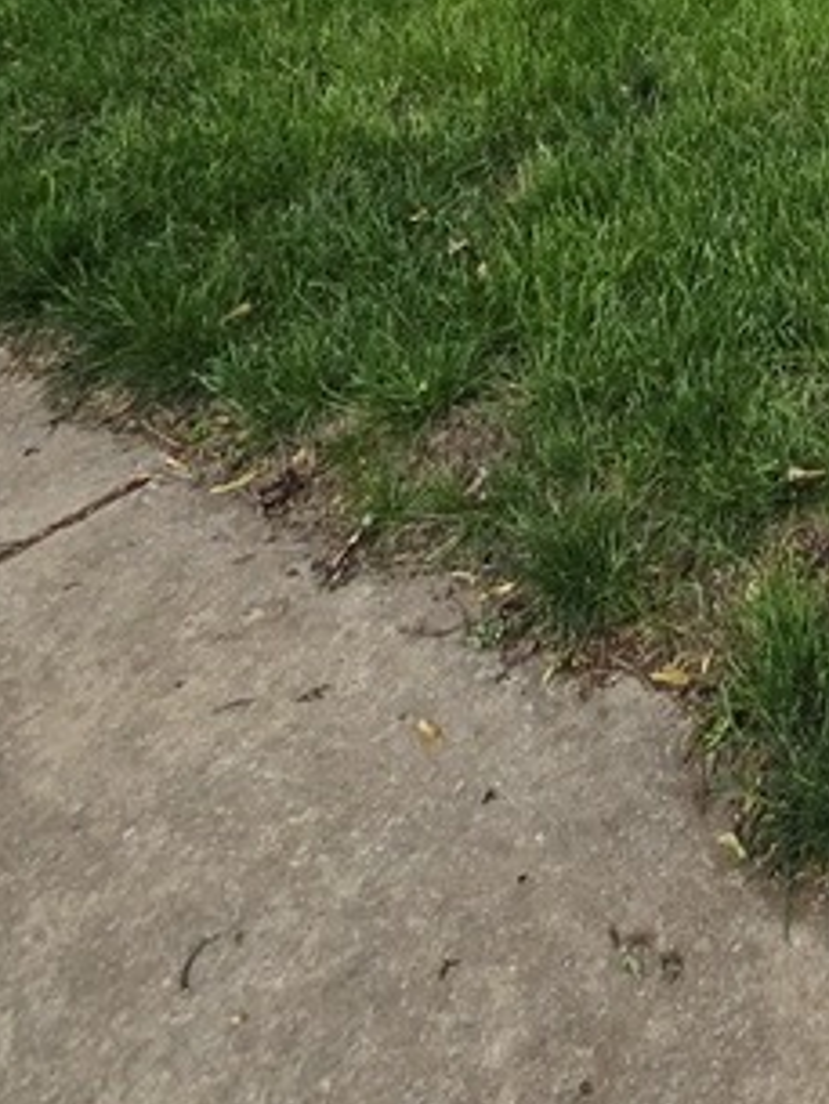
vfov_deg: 26.6
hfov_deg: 26.7
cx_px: 1079
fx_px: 1468
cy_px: -623
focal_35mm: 46
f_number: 2.2
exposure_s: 1/465
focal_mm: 2.2
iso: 50
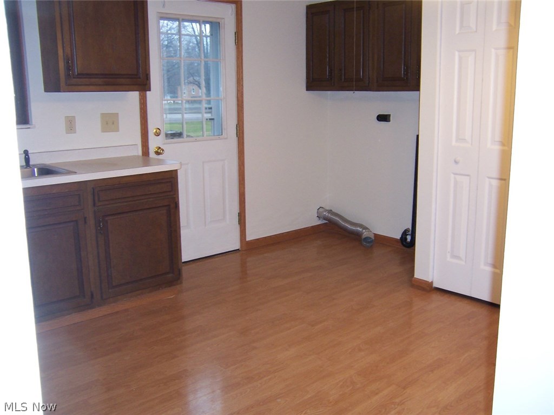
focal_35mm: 33
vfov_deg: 42.9
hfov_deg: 55.4
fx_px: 528
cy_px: 208
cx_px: 277
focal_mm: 5.5
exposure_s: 1/60
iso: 140
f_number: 2.8
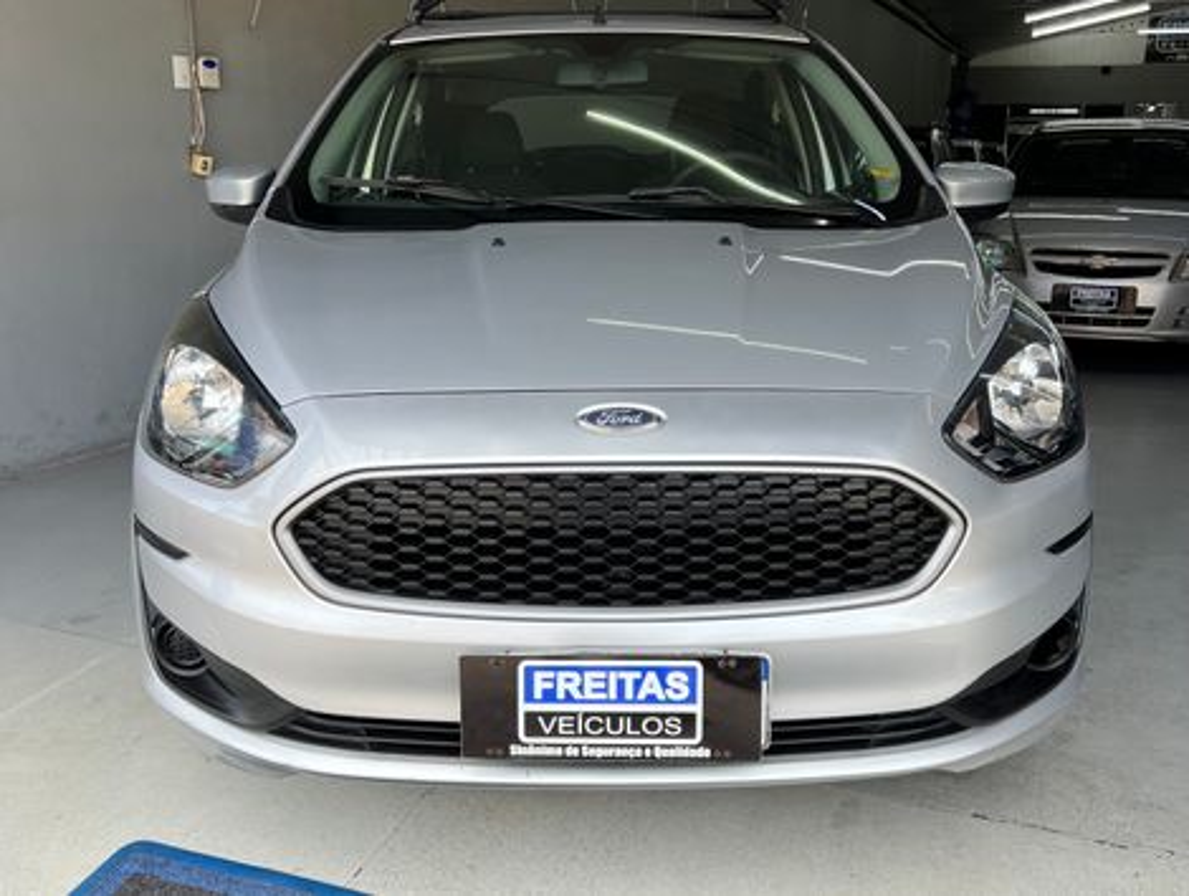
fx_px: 894
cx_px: 594
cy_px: 448
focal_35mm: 26
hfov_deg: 67.2
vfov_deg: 53.2
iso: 40
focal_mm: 5.7
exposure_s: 1/251
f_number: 1.5
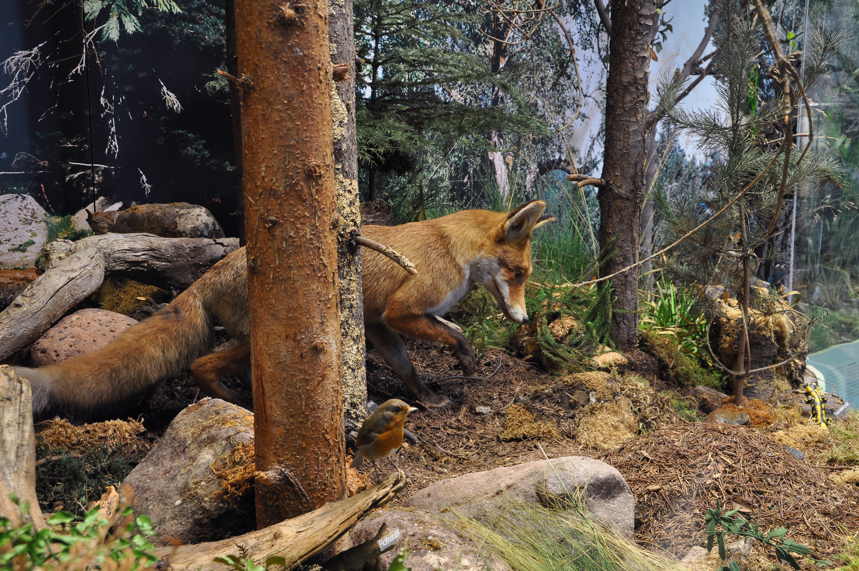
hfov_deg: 42.4
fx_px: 1108
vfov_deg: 28.9
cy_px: 286
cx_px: 430
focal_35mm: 46
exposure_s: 1
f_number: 10
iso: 400
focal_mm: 31
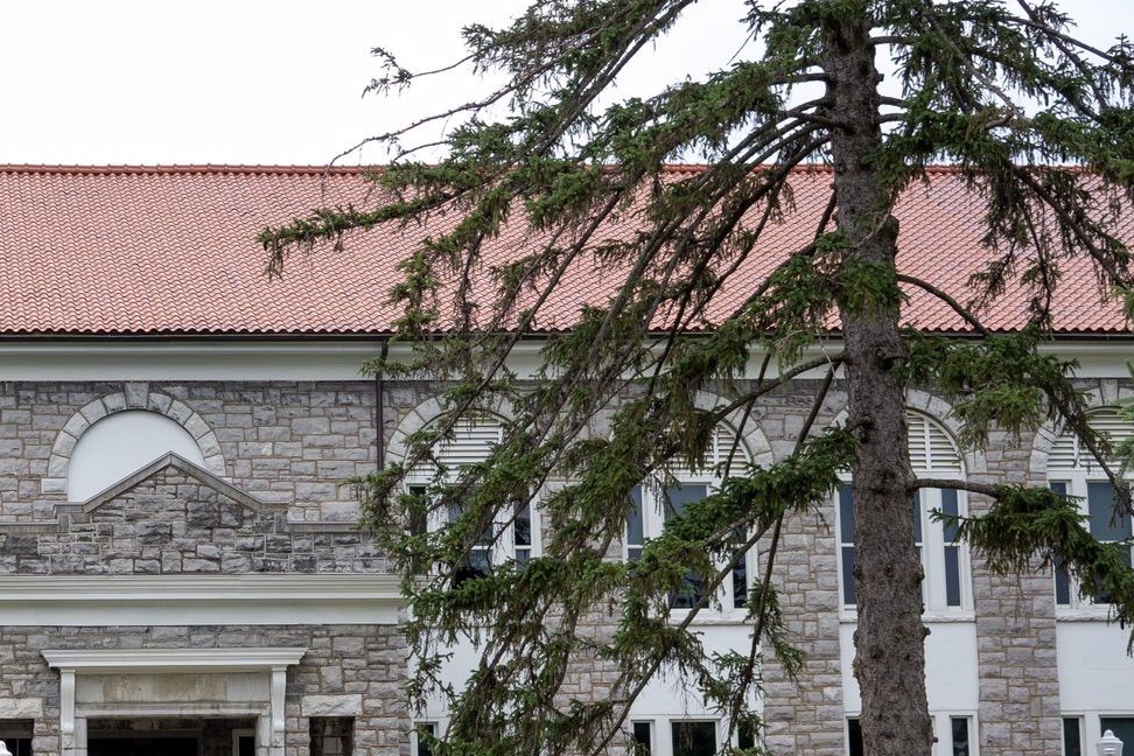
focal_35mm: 83
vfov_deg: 16.3
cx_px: 92
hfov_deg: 23.7
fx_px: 2614
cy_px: 598
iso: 400
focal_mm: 35
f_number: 6.3
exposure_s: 1/400
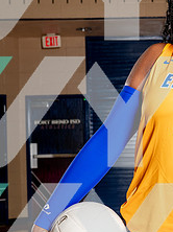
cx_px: 169
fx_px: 621
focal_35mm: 93
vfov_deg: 21.1
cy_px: 112
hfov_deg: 15.6
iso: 200
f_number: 5.6
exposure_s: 1/250
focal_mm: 37
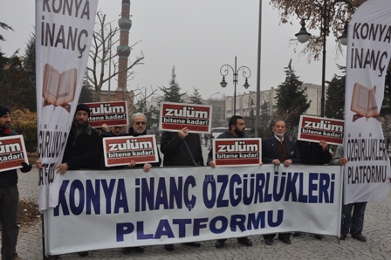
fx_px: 391
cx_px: 196
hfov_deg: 53.2
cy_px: 130
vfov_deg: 36.8
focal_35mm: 36
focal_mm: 24
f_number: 7.1
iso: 200
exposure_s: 1/200
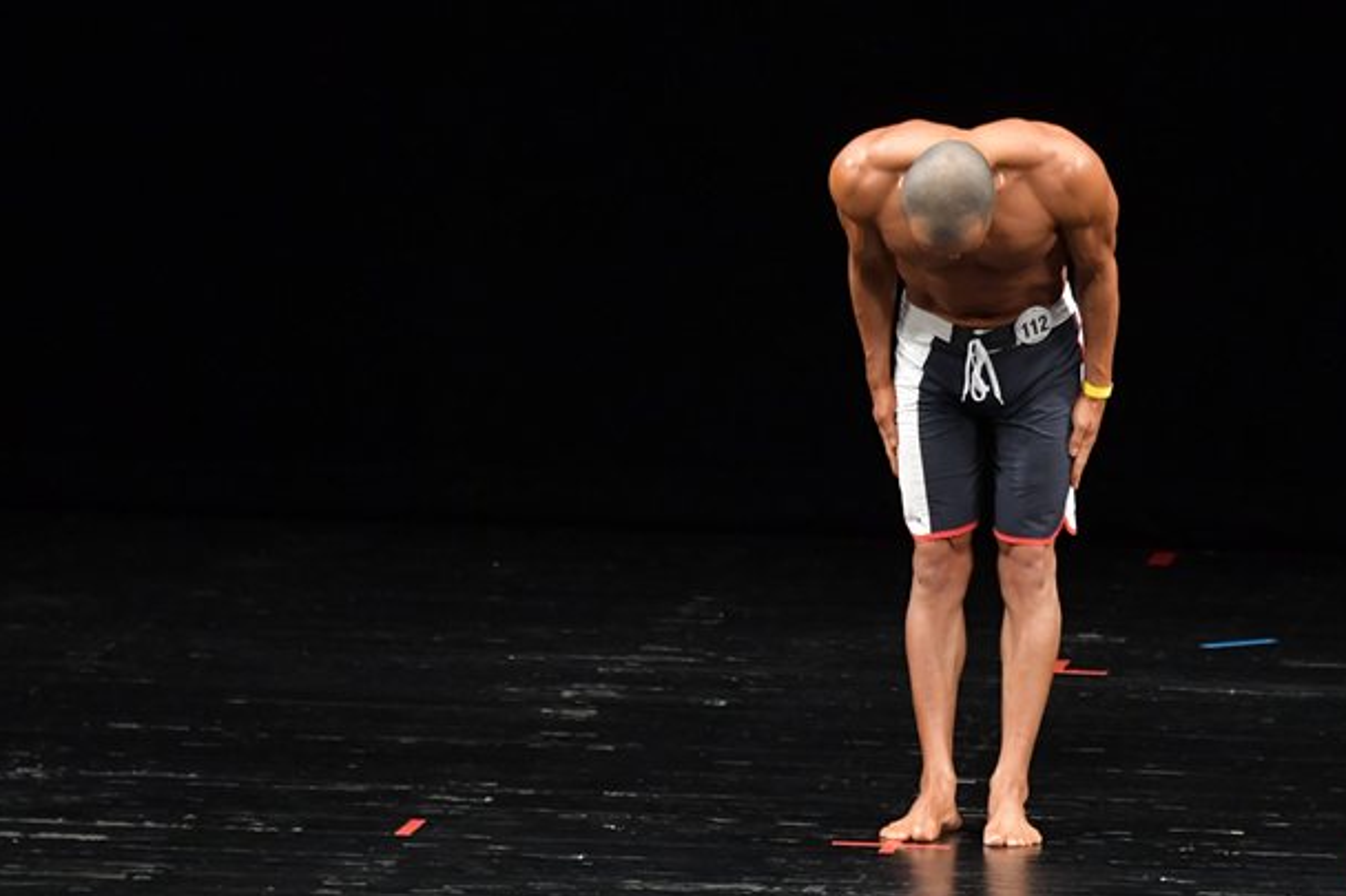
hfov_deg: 6.0
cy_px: 411
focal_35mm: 344
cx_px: 849
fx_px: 12858
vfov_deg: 4.0
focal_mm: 180
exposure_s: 1/400
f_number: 5.6
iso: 3200
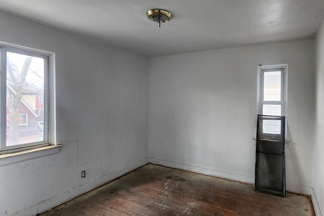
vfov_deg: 67.4
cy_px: 107
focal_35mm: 18
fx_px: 162
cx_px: 201
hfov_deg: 88.4
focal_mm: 2.2
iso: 250
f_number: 2.2
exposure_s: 1/60
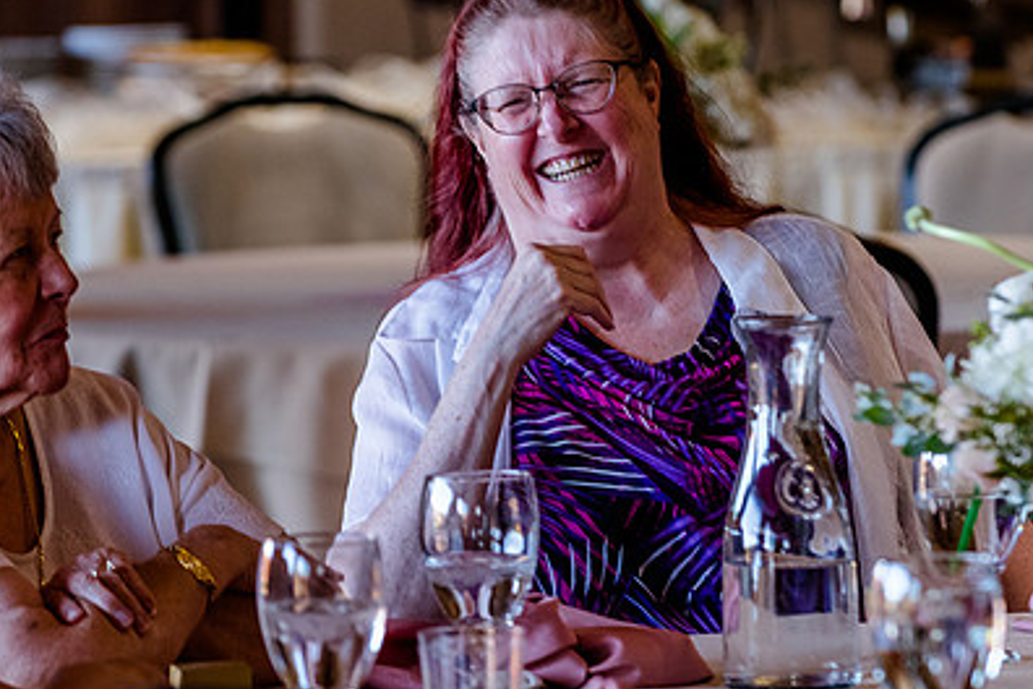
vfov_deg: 4.3
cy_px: 217
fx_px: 9067
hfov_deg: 6.5
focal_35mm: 316
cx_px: 532
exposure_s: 1/125
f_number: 4
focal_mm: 160
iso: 1000
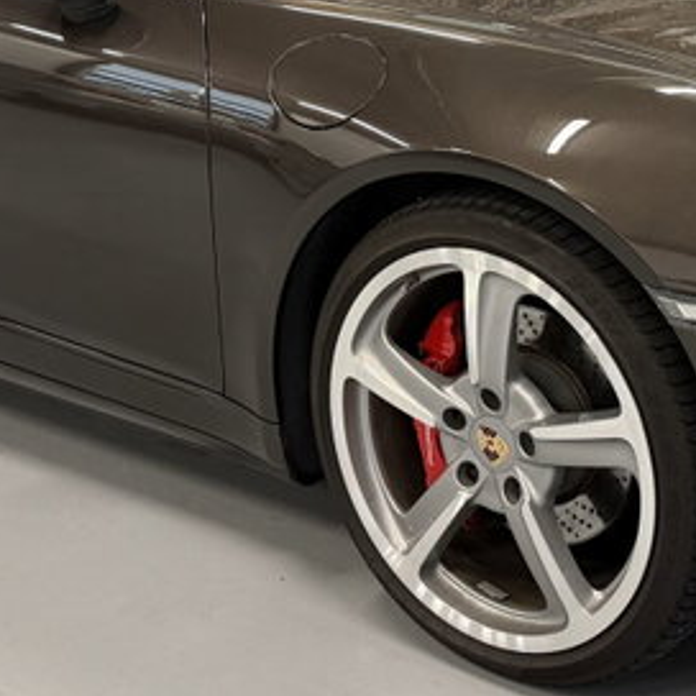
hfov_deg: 21.5
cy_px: 110
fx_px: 1820
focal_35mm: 80
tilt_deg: -14.5
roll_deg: +0.4
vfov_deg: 21.3
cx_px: 512
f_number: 1.78
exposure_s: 1/50
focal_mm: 6.76
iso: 250
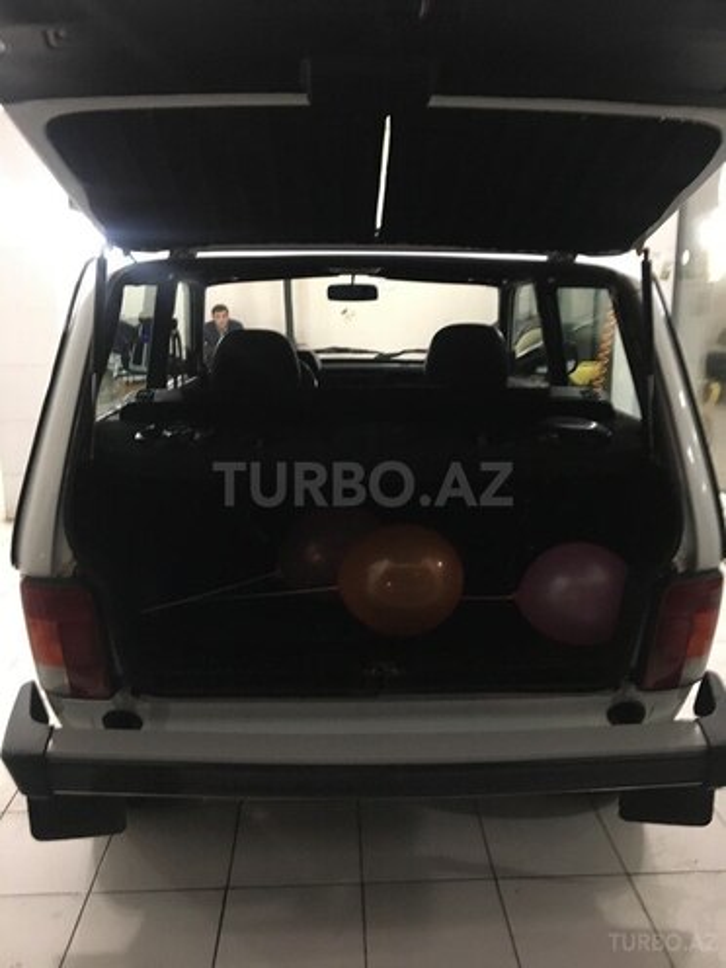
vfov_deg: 61.7
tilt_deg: -13.9
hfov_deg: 48.2
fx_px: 811
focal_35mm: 29
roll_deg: +0.8
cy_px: 484
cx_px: 363
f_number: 2.2
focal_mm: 4.15
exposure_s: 1/17
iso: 400
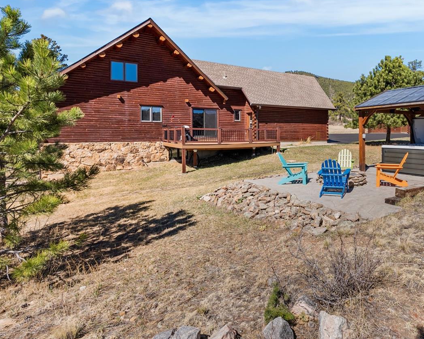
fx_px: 289
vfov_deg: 60.5
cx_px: 292
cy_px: 139
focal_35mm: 23
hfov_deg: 69.9
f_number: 8
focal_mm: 16
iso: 200
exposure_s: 1/200
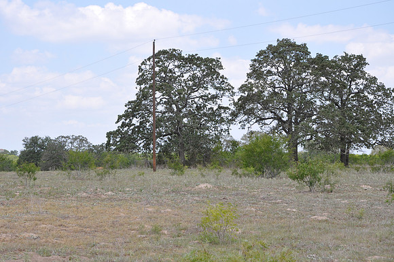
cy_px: 131
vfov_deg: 14.7
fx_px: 1016
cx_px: 197
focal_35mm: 93
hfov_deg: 21.9
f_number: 11
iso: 200
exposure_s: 1/200
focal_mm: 62
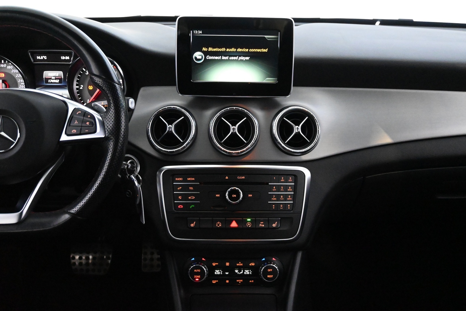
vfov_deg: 30.8
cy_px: 156
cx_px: 233
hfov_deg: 45.0
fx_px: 563
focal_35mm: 44
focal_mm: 29
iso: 11400
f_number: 4.8
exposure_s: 1/50
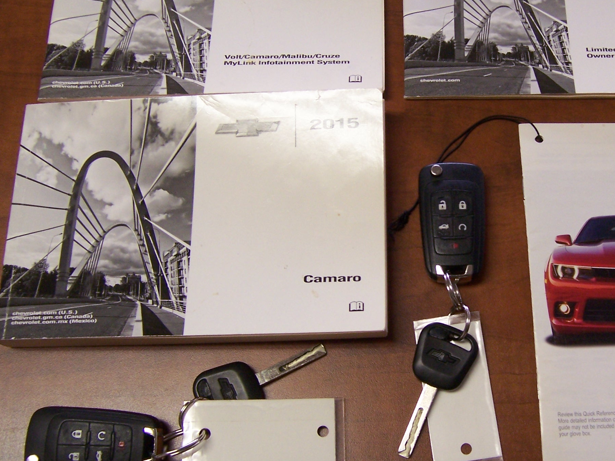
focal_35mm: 47
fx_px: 835
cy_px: 204
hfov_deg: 40.0
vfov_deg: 30.9
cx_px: 402
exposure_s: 1/15
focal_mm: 5.5
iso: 140
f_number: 3.4
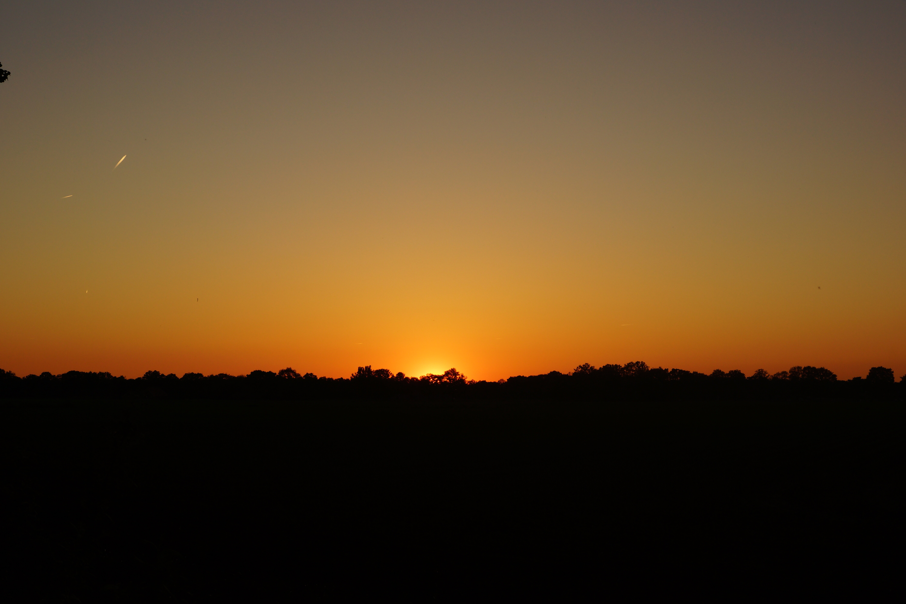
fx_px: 1321
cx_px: 453
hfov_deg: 37.9
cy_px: 302
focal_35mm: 52
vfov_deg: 25.8
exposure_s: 1/125
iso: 100
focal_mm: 35
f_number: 13
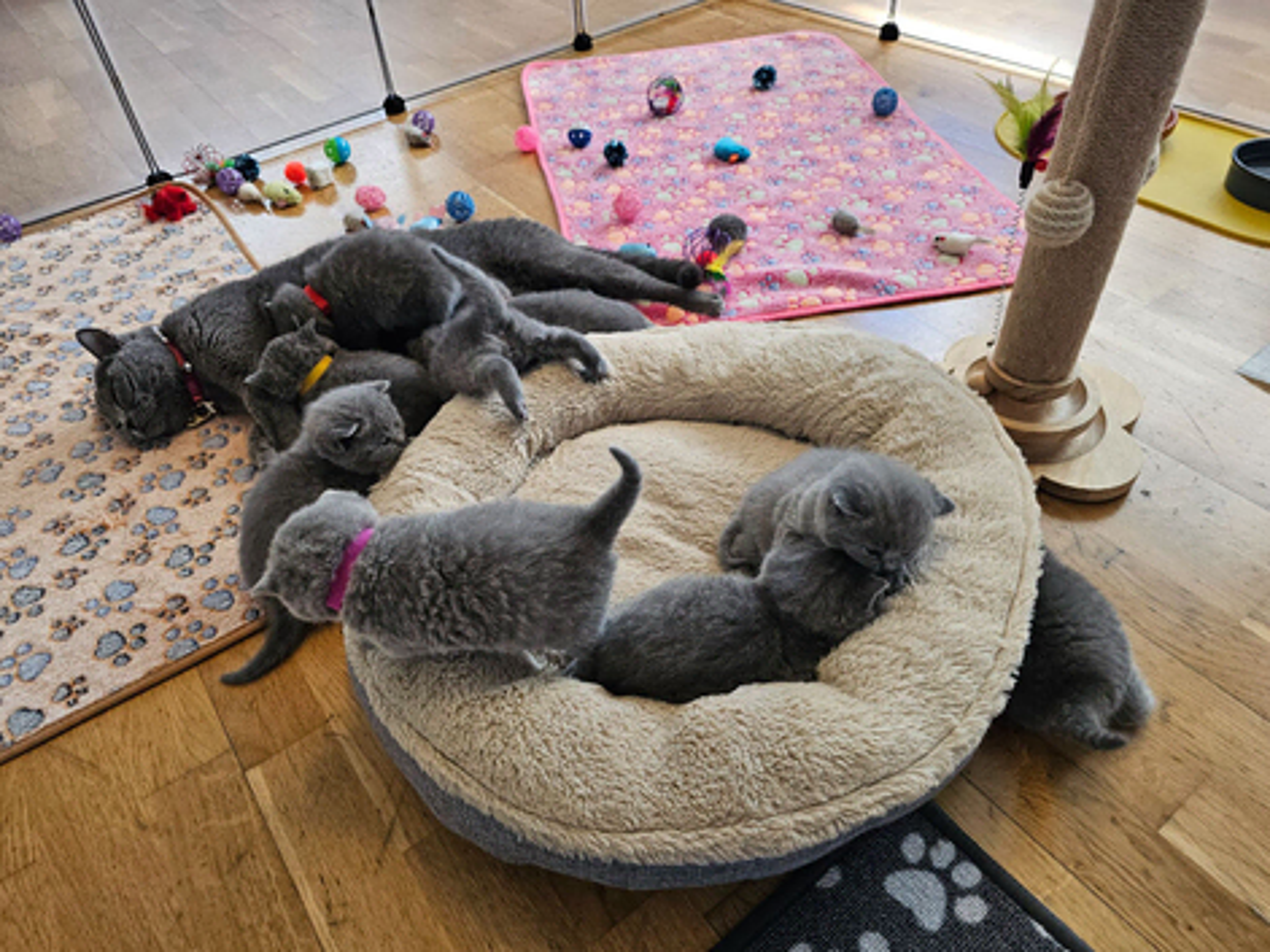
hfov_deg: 73.9
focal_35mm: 23
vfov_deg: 58.9
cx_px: 635
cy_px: 476
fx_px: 844
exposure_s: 1/190
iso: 250
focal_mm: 6.3
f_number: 1.7
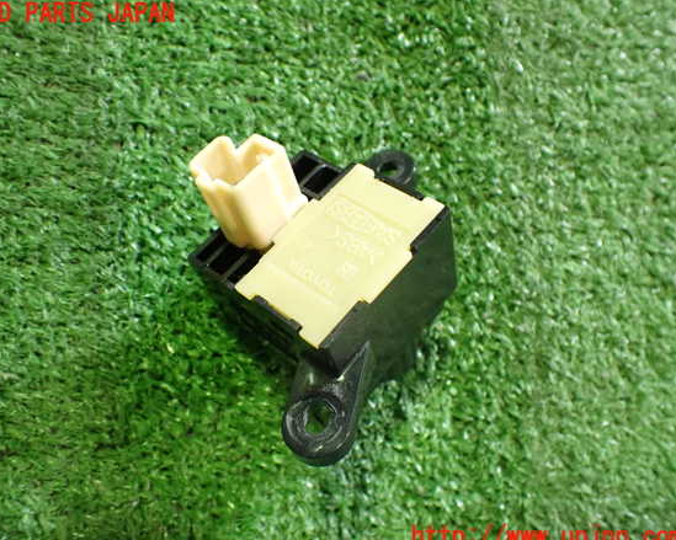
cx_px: 320
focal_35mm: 32
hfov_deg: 55.6
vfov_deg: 45.8
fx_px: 640
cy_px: 276
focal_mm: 5.4
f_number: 2.3
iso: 800
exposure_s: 1/50
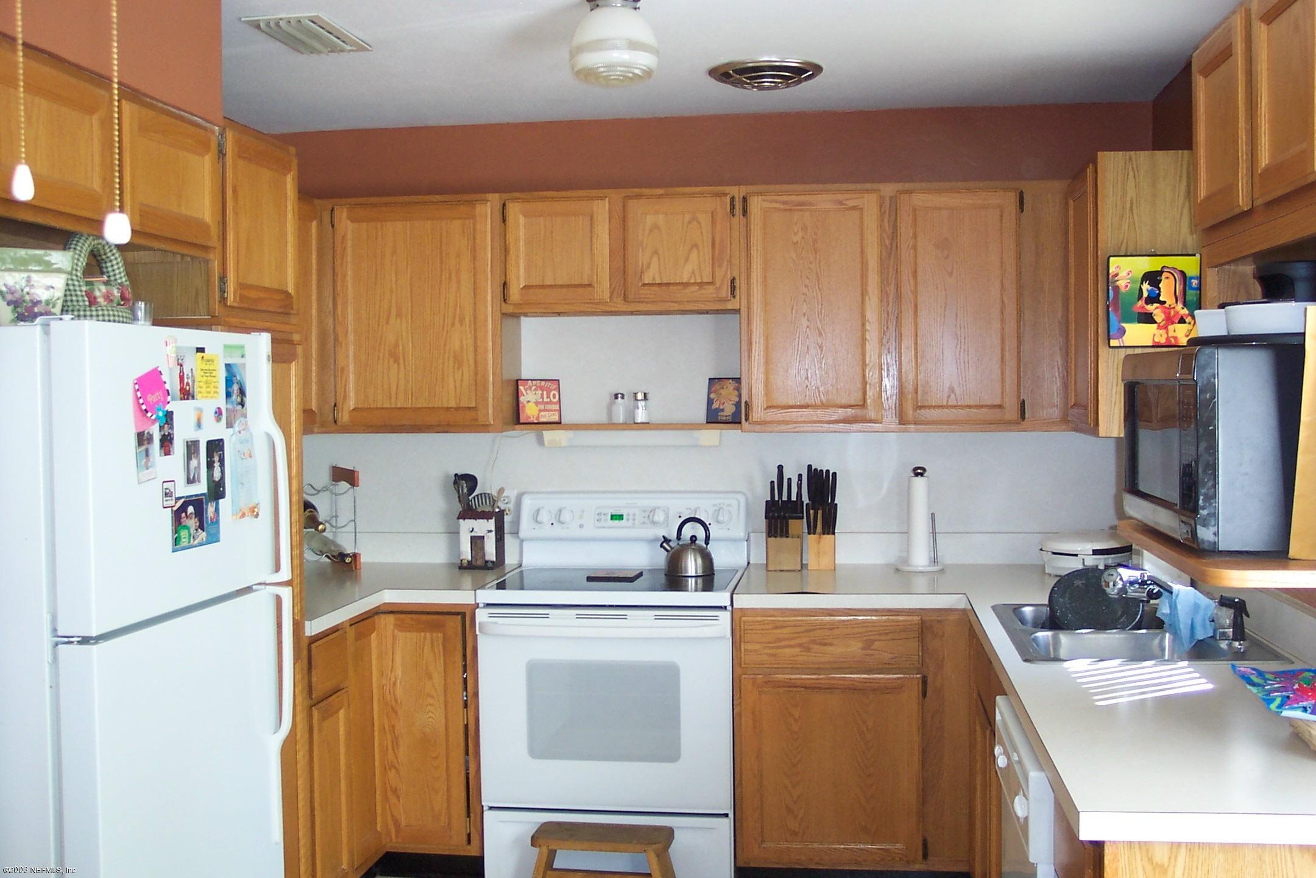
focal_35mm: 38
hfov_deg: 50.7
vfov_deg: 35.1
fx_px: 1389
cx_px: 658
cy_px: 439
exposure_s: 1/30
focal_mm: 8
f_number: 2.8
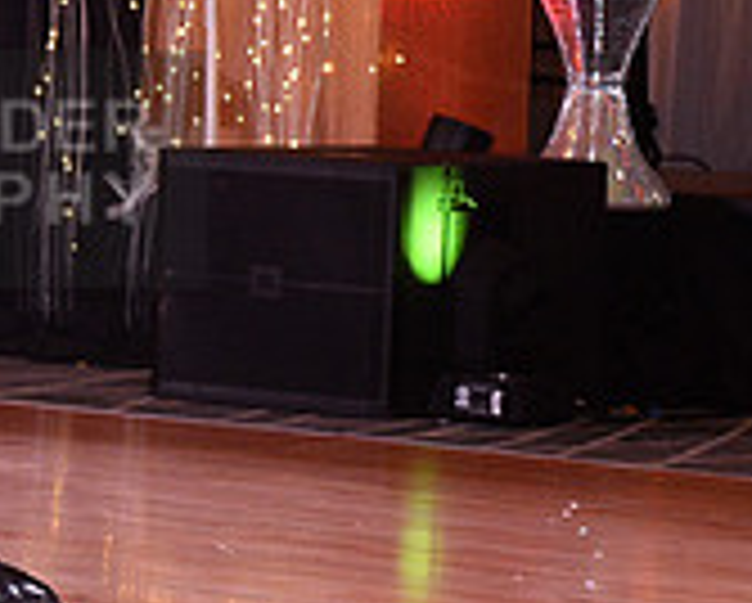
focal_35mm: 319
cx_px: -284
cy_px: 169
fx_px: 7108
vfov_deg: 4.9
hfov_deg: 6.0
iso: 4000
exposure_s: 1/250
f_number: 6.3
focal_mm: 98
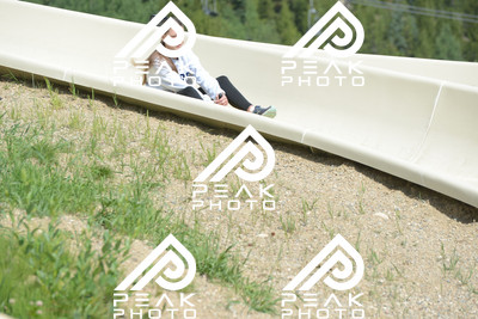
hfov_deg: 10.5
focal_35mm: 195
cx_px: 239
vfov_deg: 7.0
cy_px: 160
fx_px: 2590
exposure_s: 1/640
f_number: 6.3
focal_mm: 195
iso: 250
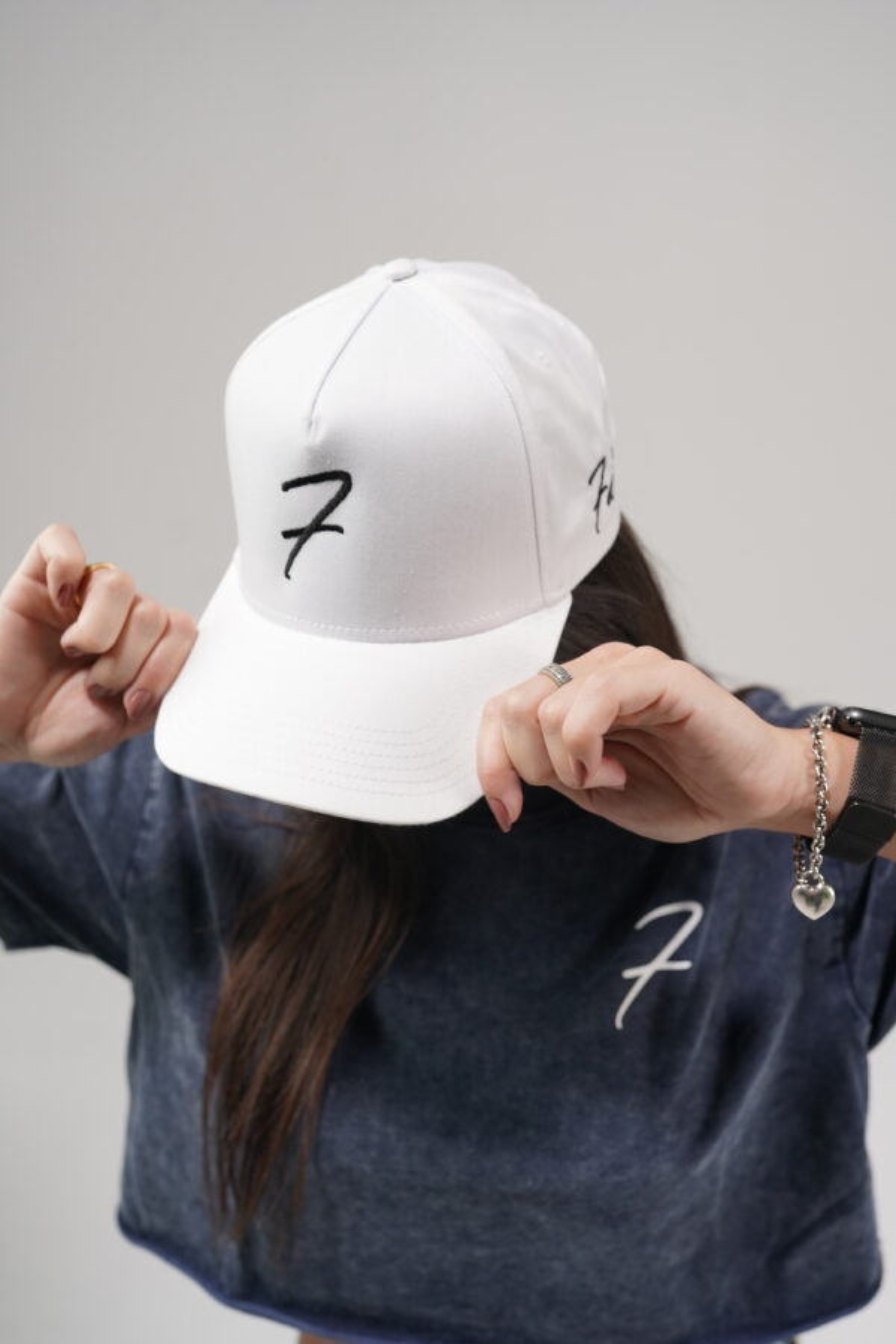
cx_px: 448
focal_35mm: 35
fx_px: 1307
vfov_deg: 54.4
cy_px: 672
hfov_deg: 37.9
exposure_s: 1/200
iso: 500
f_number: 3.5
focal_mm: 35
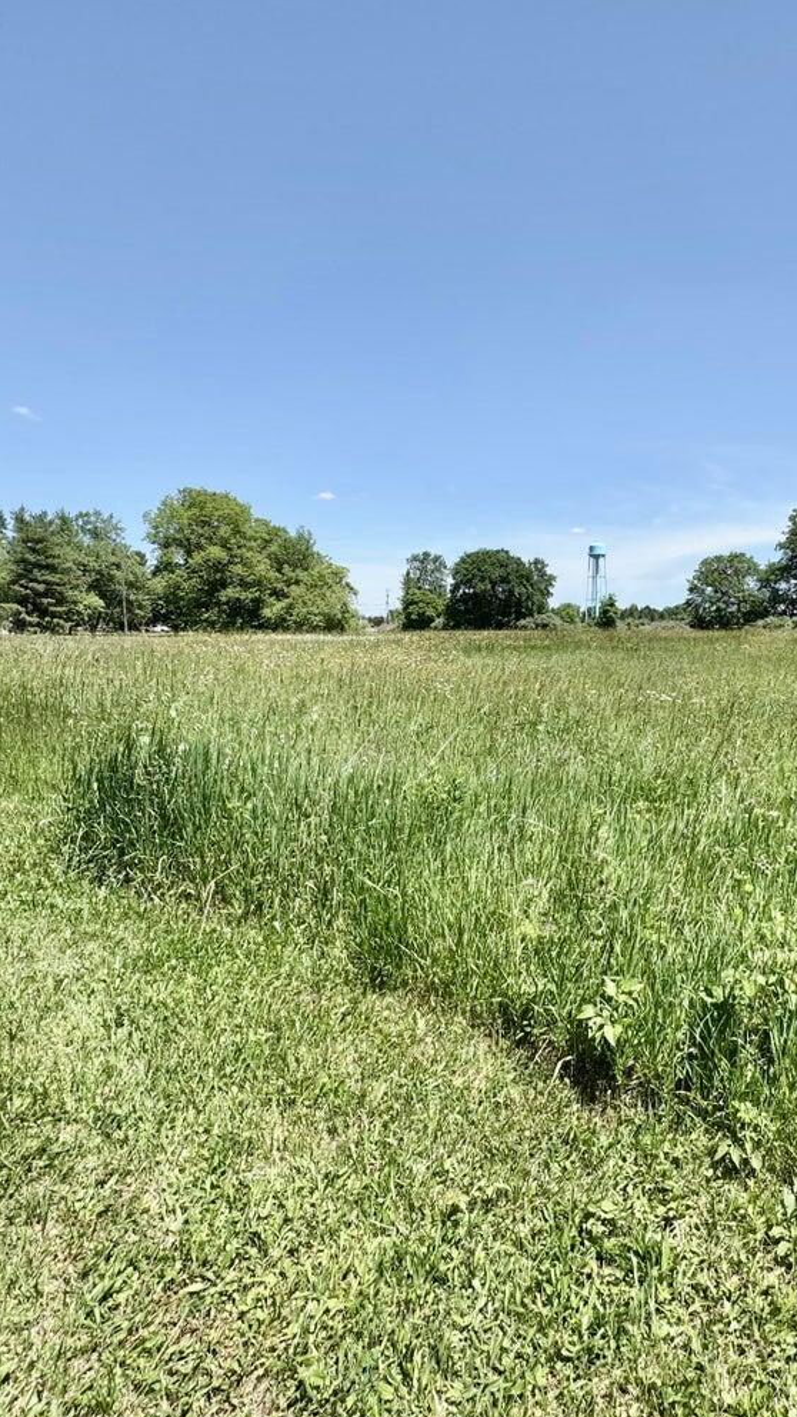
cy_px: 706
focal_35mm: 21
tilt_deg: -5.8
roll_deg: -0.6
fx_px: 789
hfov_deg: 52.5
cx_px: 538
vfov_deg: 83.8
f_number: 2.2
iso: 50
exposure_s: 1/1477
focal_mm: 2.22
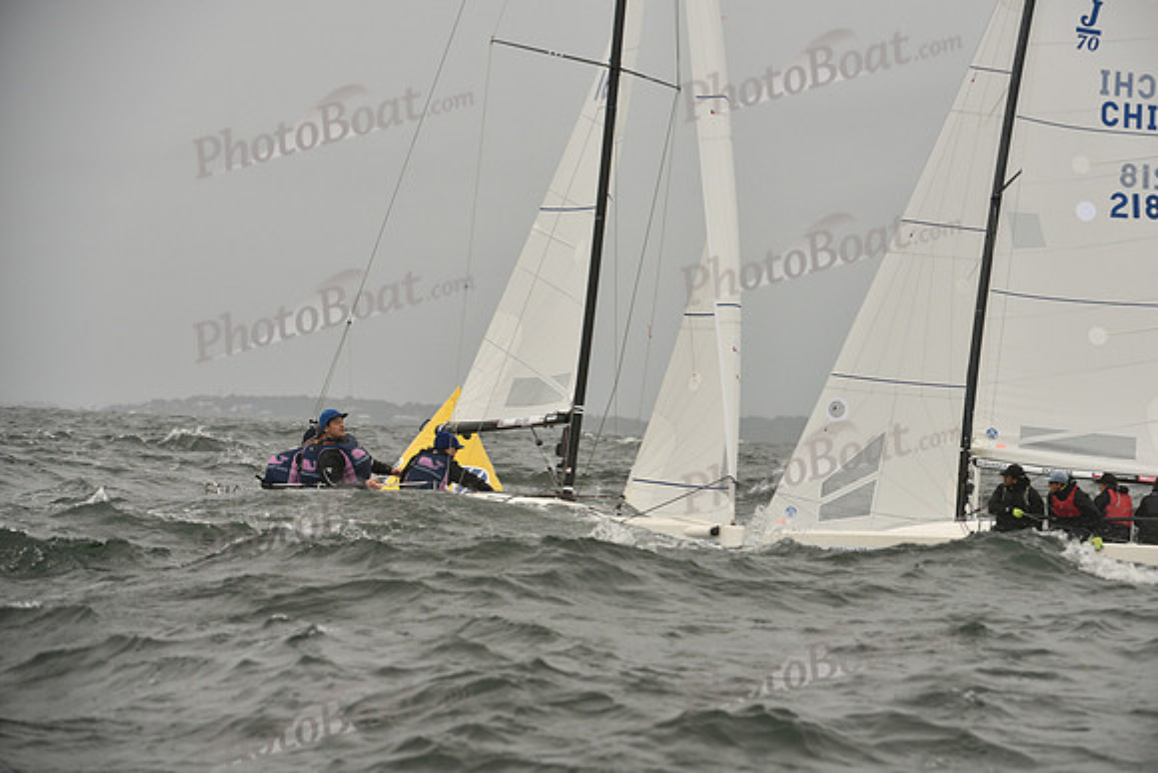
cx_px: 579
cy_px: 386
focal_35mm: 200
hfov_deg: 10.3
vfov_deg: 6.9
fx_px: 6435
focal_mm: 200
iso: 400
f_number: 7.1
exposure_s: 1/1250
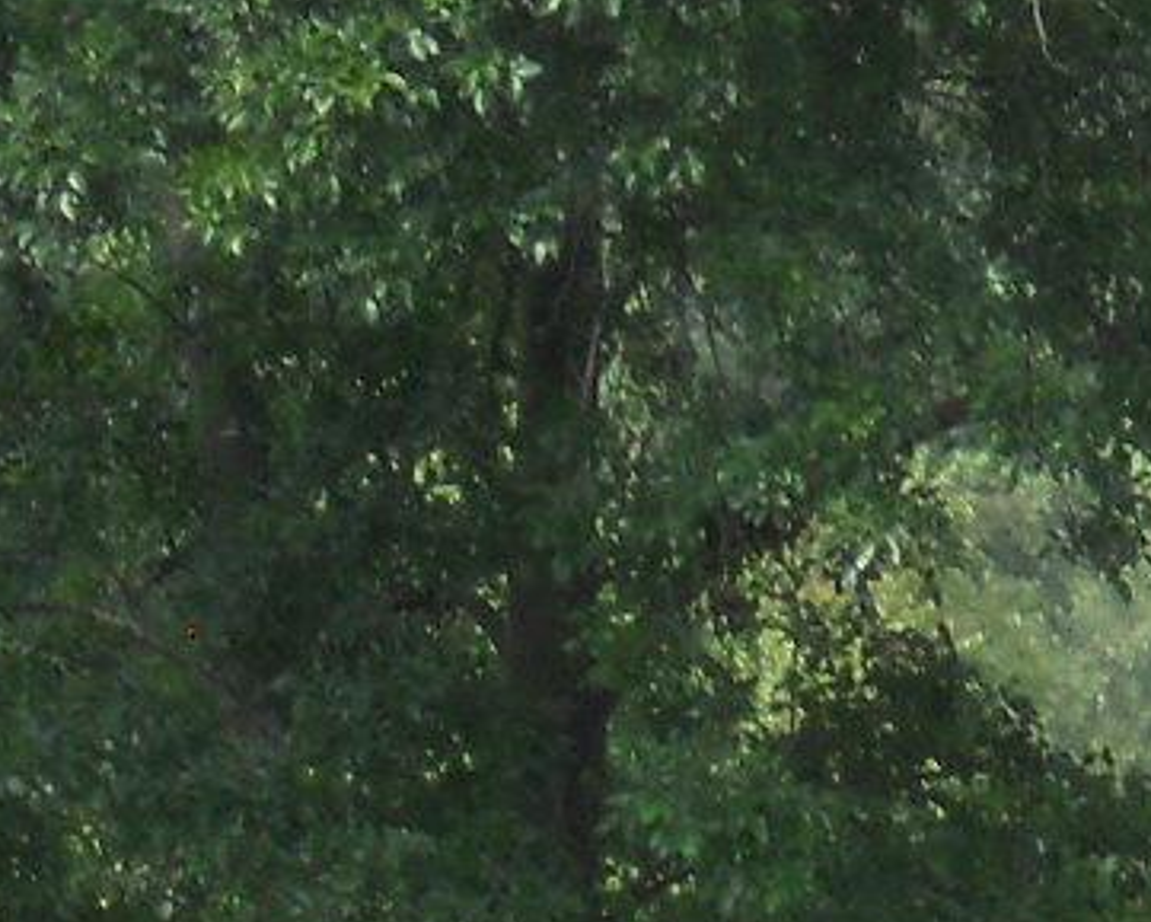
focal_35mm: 598
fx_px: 20376
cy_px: 2185
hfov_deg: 3.2
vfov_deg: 2.6
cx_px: 1444
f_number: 5.9
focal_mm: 19.6
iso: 80
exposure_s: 1/80
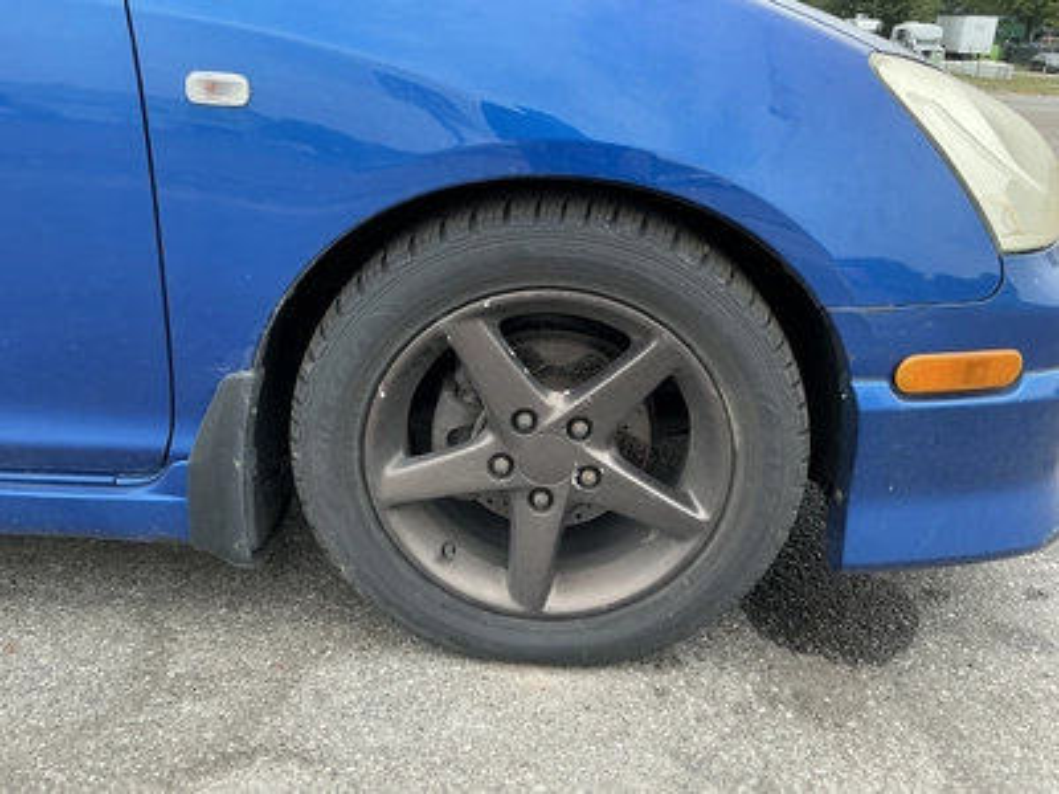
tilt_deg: -23.2
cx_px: 530
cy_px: 397
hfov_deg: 63.4
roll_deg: -5.3
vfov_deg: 49.7
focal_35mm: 28
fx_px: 857
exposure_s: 1/247
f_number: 1.8
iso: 25
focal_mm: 3
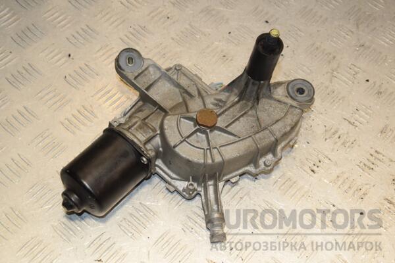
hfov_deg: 35.1
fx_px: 625
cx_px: 198
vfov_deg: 23.8
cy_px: 132
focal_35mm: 57
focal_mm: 38
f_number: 8
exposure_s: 1/200
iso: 800
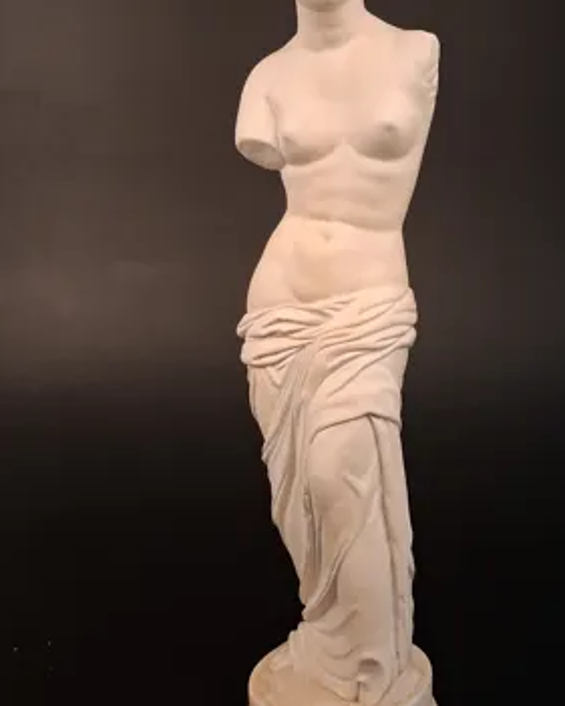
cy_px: 346
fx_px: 940
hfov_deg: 33.4
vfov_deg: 41.1
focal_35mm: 45
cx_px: 336
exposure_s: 1/100
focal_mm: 4
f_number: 1.8
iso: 320
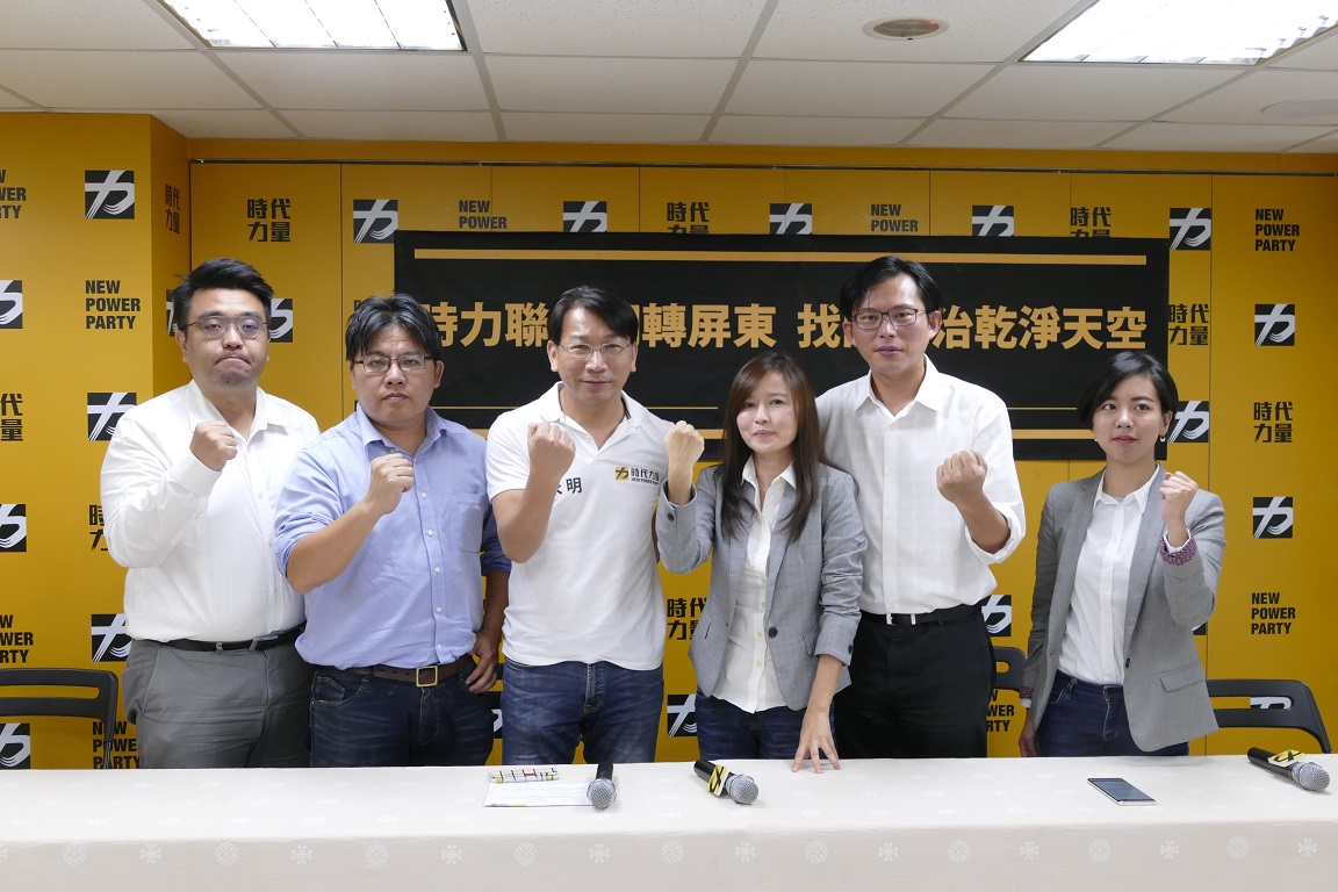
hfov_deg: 55.8
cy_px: 446
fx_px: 1264
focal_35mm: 34
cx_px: 669
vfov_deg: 38.9
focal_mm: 12.38
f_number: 5
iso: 800
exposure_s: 1/60
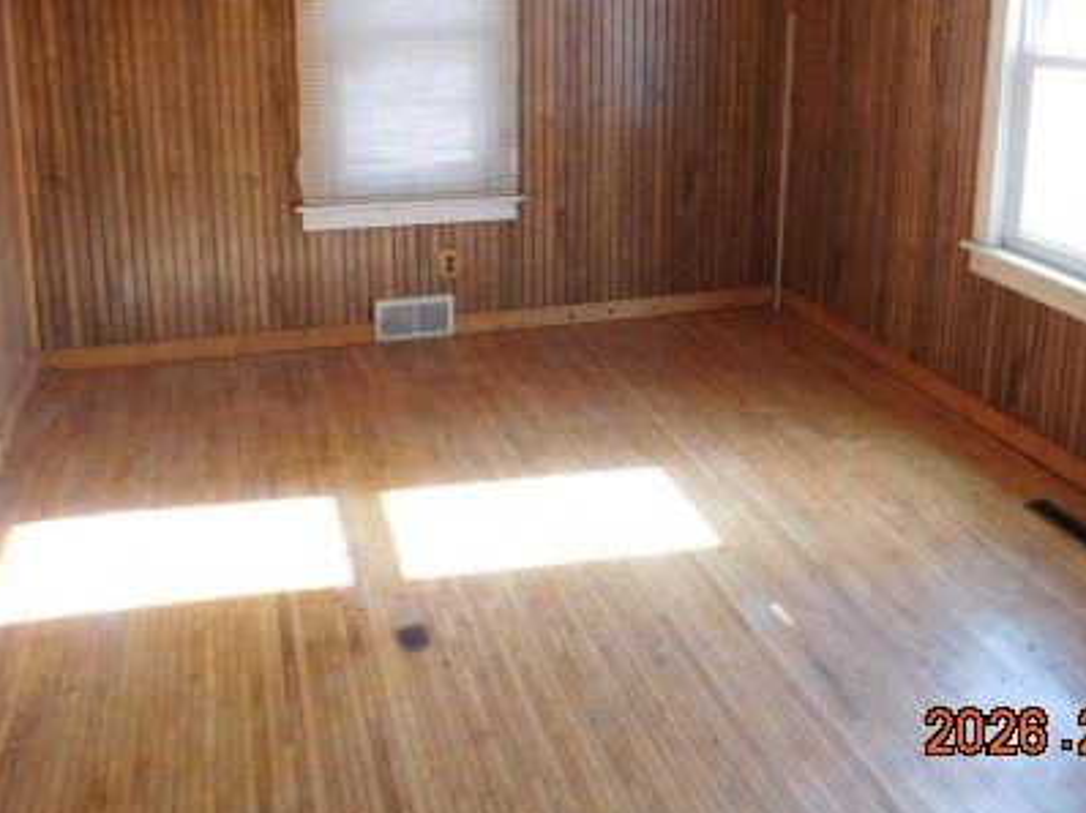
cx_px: 652
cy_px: 216
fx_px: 1160
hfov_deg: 49.8
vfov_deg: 37.8
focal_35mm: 37
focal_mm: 4
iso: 180
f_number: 3
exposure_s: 1/30
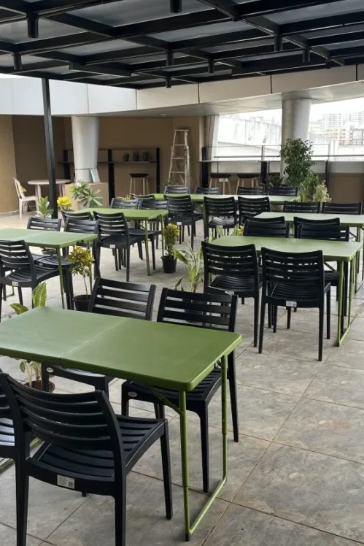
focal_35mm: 37
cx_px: 142
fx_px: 561
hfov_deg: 35.8
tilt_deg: -13.7
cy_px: 266
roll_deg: +1.5
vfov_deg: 51.9
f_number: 1.6
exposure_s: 1/260
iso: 50
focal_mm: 5.1
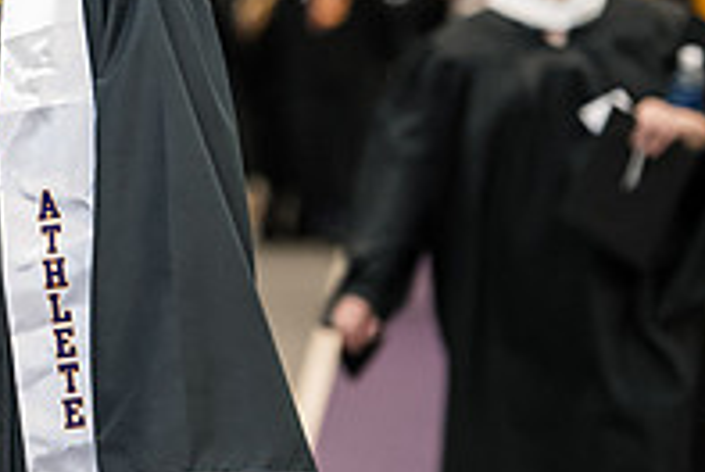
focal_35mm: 397
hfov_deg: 5.1
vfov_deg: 3.5
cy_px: 55
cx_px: -293
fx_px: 7786
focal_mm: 135
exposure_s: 1/200
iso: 2500
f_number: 3.5
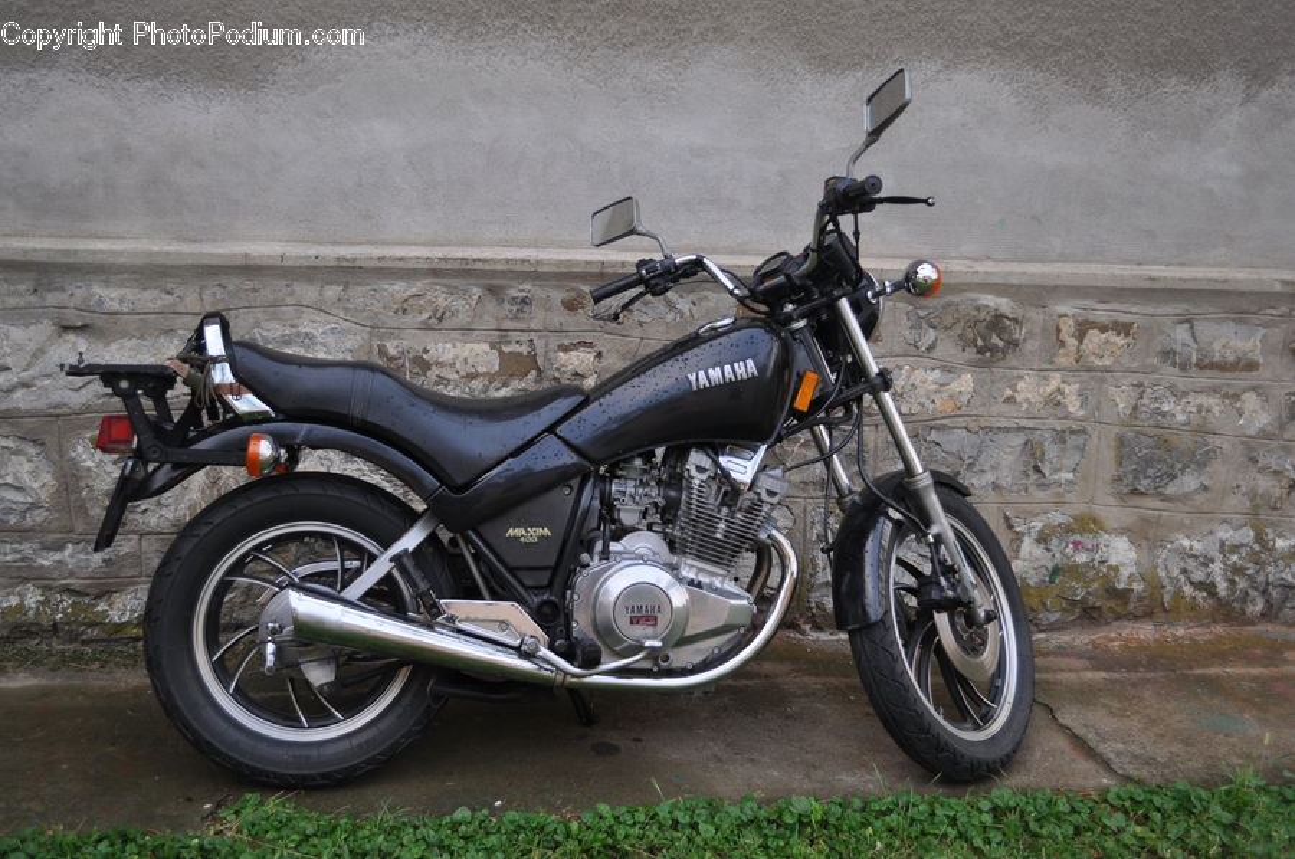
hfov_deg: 49.6
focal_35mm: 39
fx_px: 1401
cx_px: 648
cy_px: 430
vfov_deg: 34.1
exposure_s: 1/60
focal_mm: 26
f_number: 4.2
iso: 200
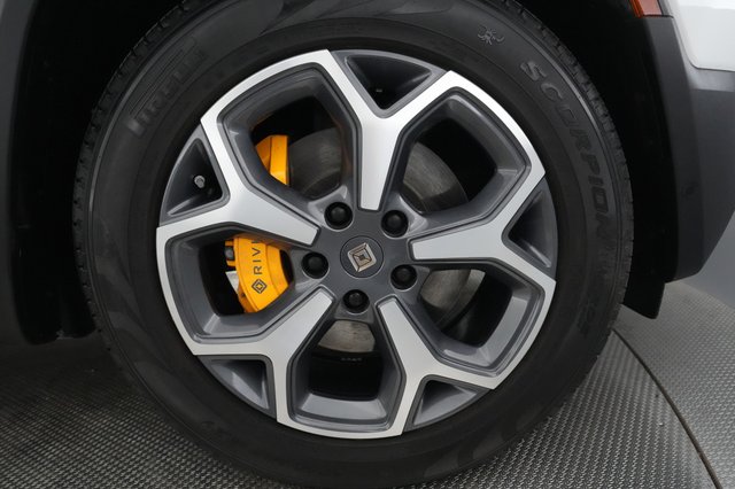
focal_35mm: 24
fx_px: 490
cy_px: 244
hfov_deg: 73.8
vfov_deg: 53.1
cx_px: 368
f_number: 4.5
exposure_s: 1/320
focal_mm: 24
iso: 10000
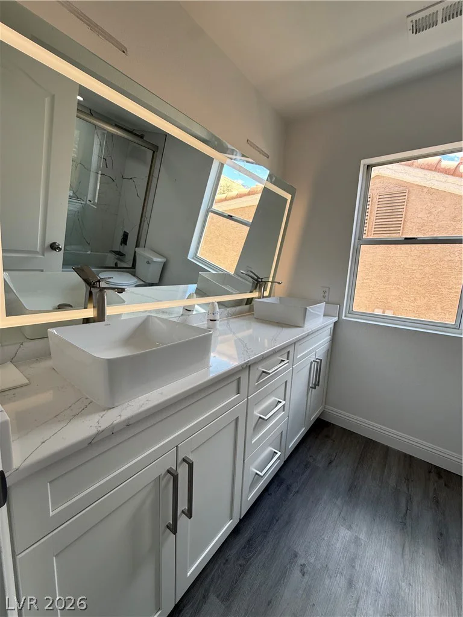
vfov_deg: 102.1
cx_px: 232
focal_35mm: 14
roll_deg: -3.6
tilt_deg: -9.4
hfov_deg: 85.7
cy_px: 308
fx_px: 250
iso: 80
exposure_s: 1/120
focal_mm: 2.22
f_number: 2.2
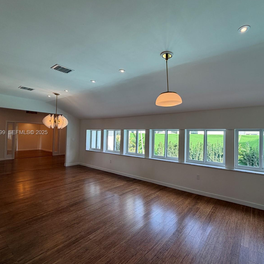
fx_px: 147
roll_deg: -1.1
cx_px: 158
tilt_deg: +1.5
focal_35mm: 17
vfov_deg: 84.0
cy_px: 133
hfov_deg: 83.0
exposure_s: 1/120
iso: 50
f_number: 2.2
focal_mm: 2.22
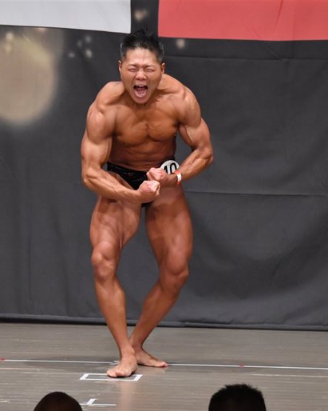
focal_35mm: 361
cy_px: 206
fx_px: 4382
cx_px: 126
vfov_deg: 5.4
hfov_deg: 4.3
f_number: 5.6
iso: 6400
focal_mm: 170
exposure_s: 1/400
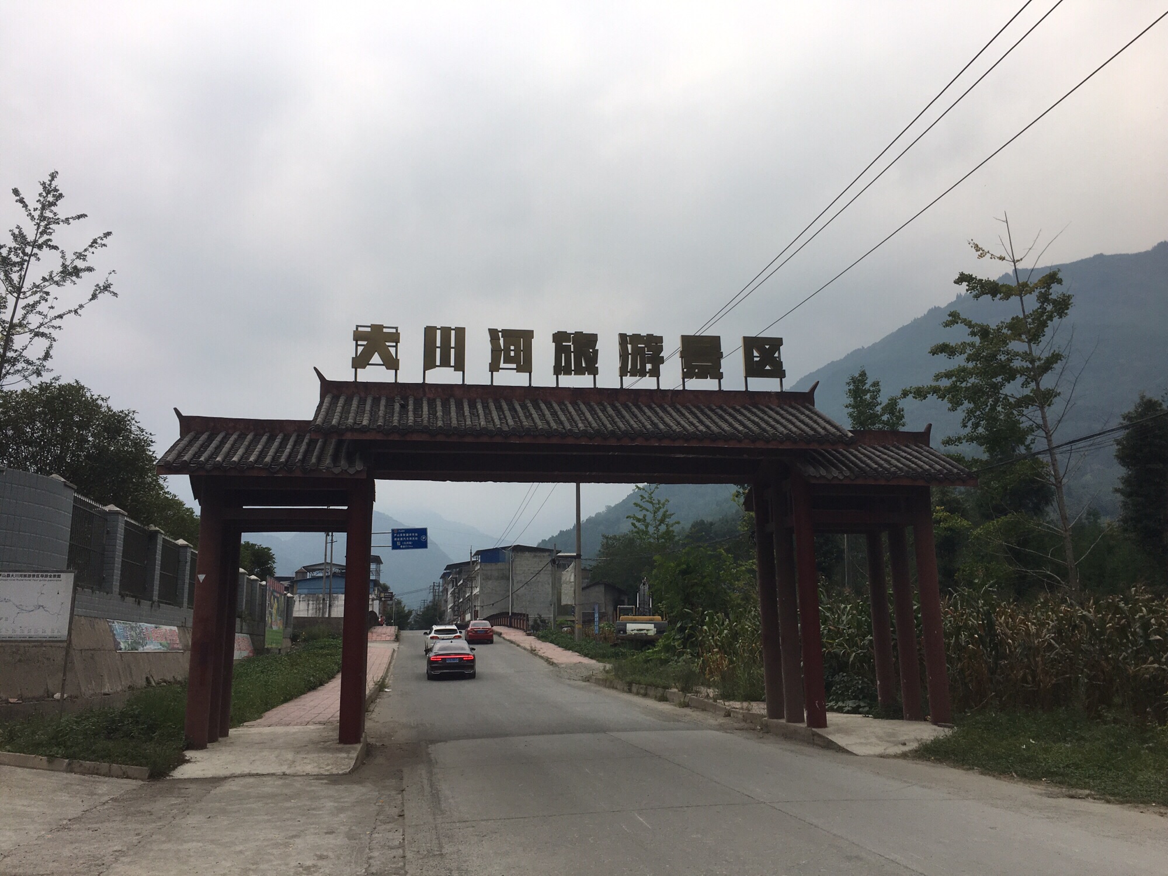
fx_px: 979
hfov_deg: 61.7
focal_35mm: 29
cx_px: 584
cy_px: 438
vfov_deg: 48.2
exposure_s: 1/255
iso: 25
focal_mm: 4.15
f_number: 2.2
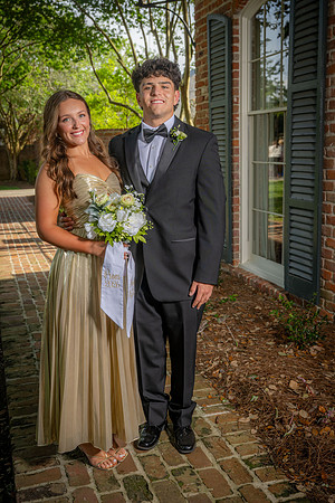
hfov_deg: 34.2
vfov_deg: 49.6
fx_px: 544
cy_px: 252
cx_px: 168
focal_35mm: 39
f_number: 5.6
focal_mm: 39
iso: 100
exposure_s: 1/160
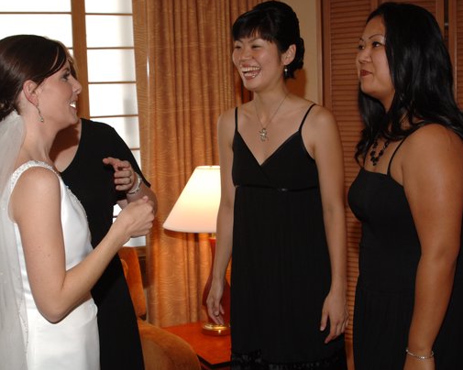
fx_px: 781
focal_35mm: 57
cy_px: 192
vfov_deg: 26.7
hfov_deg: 32.9
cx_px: 175
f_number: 5.6
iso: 400
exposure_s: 1/60
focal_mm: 32
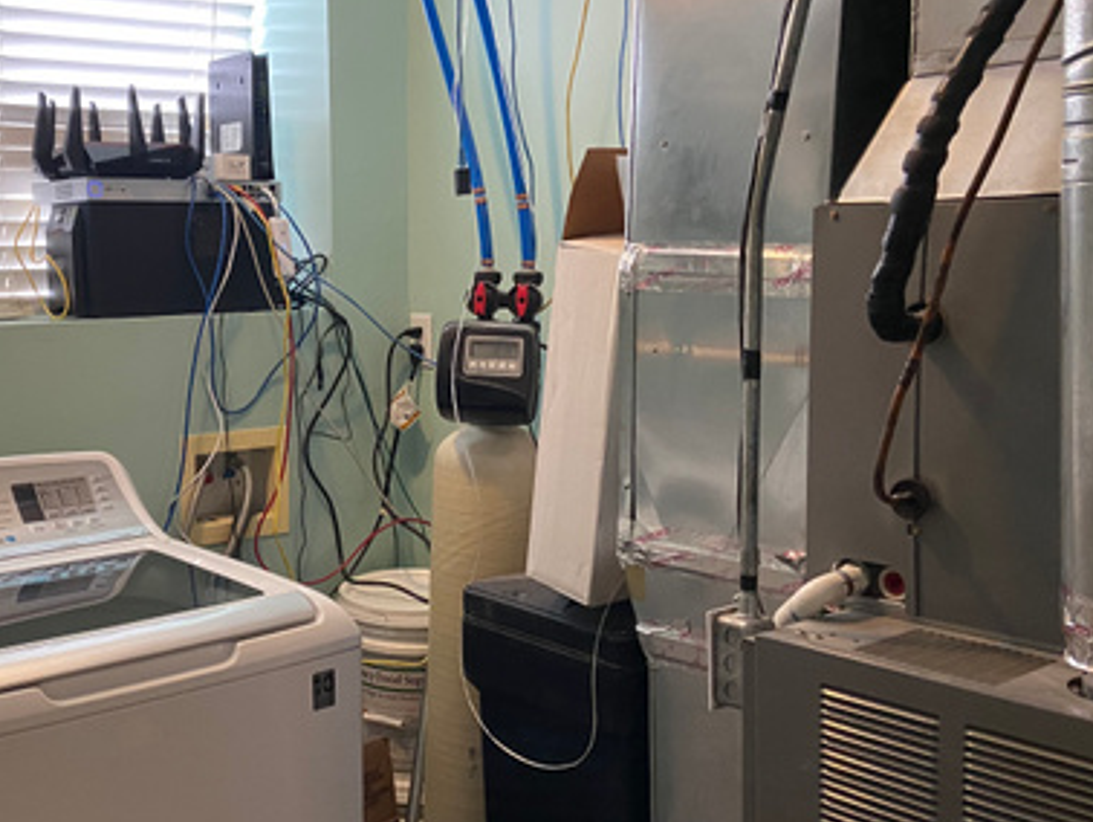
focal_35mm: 44
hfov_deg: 42.2
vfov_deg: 32.9
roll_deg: +0.8
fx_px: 1390
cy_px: 408
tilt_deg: -7.3
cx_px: 344
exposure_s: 1/60
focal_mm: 4.25
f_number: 1.8
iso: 320
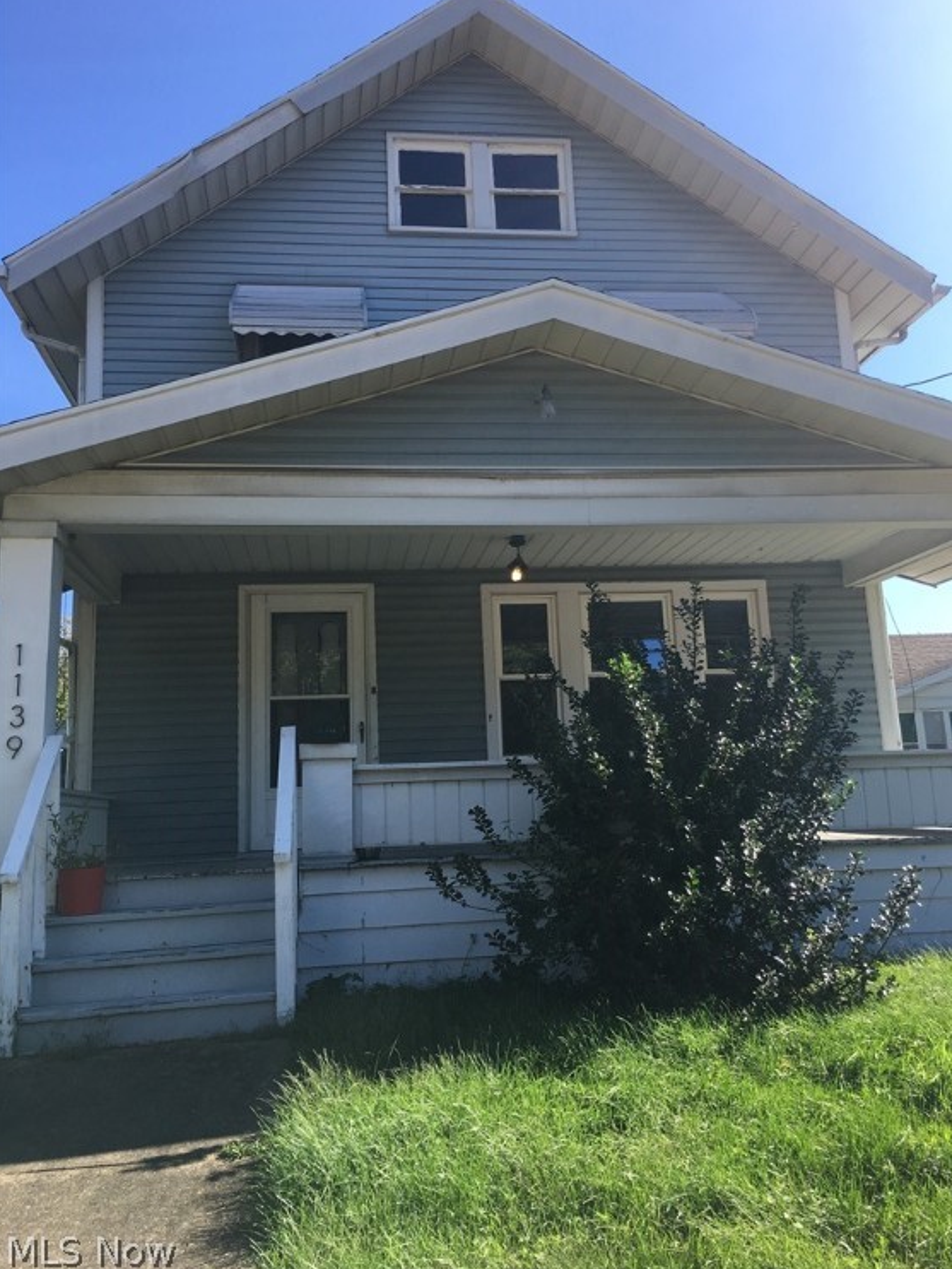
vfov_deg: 59.9
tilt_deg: +11.5
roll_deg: +1.7
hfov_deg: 46.8
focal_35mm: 30
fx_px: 1099
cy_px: 623
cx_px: 489
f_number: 2.2
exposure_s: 1/693
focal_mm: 4.15
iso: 25
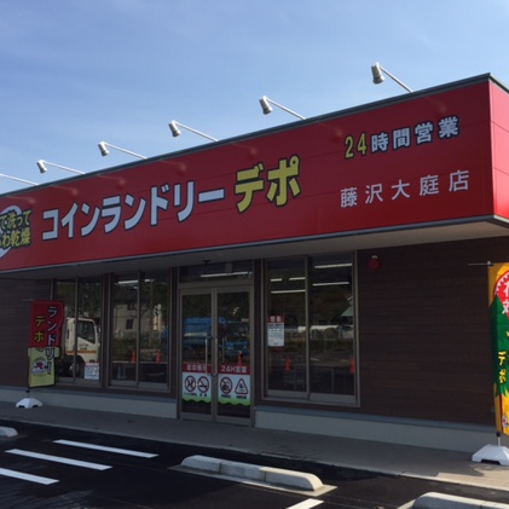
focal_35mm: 39
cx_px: 268
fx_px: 649
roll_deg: -0.4
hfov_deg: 42.8
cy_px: 259
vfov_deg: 42.8
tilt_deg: +5.8
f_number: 2.2
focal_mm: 4.15
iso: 32
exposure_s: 1/1364
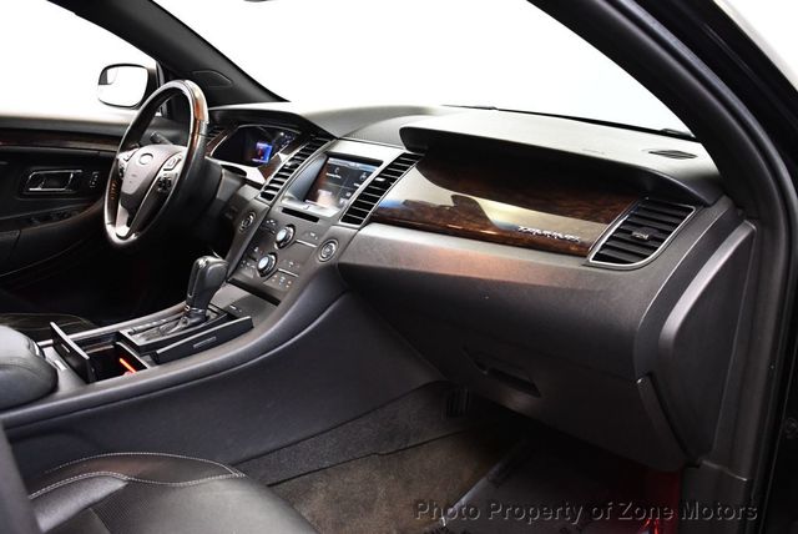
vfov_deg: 36.9
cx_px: 399
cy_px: 267
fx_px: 799
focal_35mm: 36
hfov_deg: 53.1
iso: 3200
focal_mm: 18
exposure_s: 1/80
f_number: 3.5
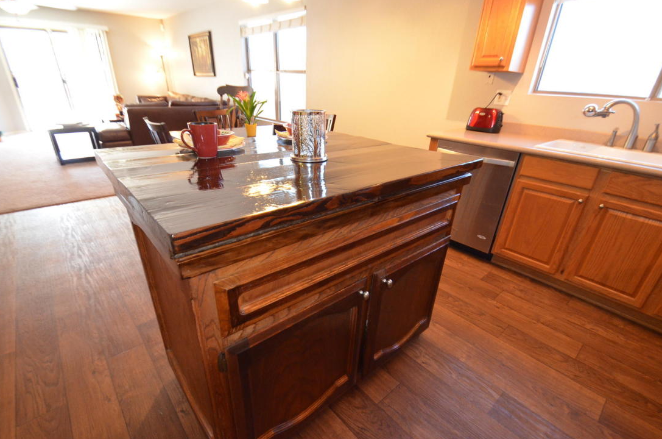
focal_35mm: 16
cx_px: 325
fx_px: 294
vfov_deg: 73.5
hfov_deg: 96.8
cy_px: 227
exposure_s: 1/60
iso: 2200
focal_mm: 10
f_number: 3.5
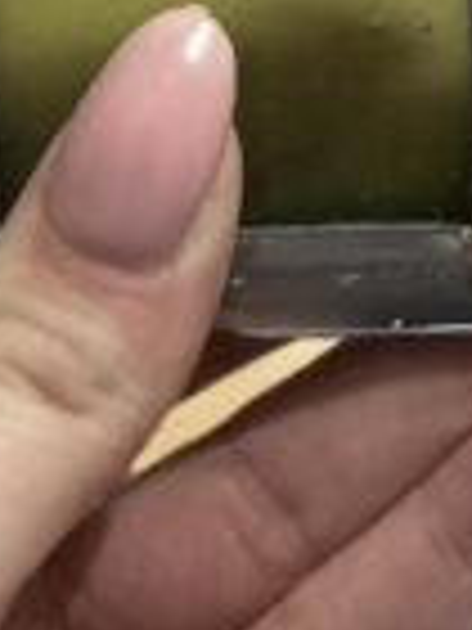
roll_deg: +2.8
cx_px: 1079
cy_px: -909
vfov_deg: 9.3
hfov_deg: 7.4
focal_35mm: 190
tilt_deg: -8.8
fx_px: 3454
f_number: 1.5
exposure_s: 1/50
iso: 100
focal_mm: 5.7
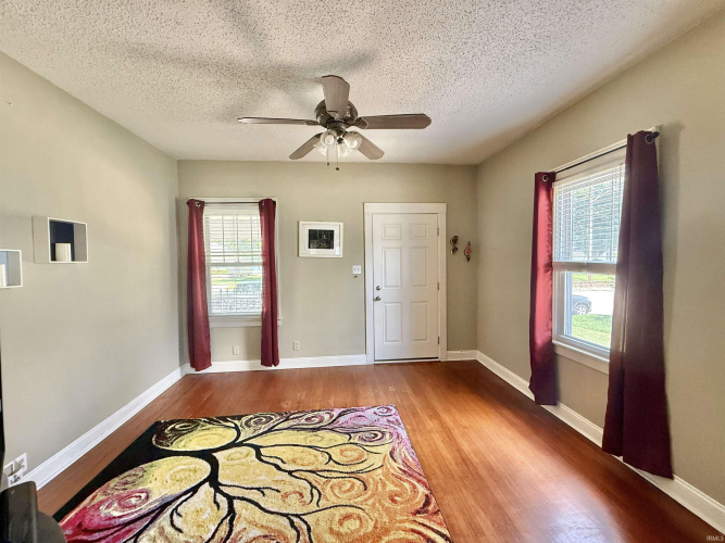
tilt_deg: -1.2
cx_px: 362
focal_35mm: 14
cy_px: 272
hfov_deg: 102.1
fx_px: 293
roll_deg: +1.1
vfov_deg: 85.7
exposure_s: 1/60
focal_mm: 2.22
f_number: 2.2
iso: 400
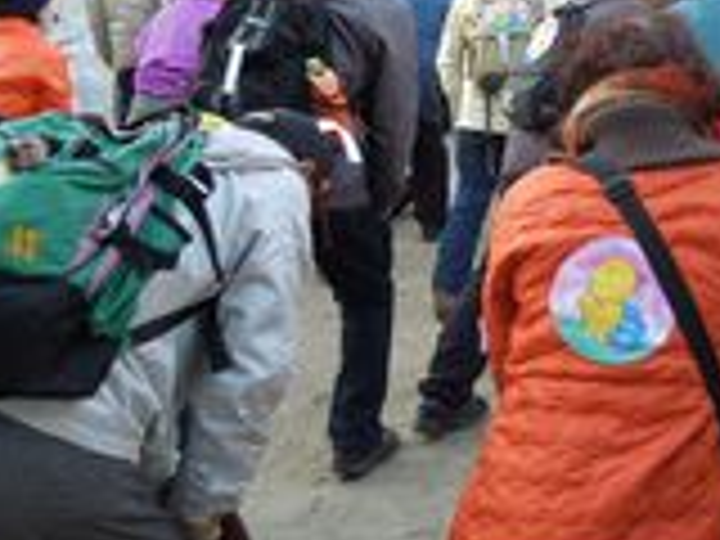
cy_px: 97
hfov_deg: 29.6
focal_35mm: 61
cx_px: 720
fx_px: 1269
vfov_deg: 23.6
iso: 100
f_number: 3.3
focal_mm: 4.5
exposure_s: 1/50
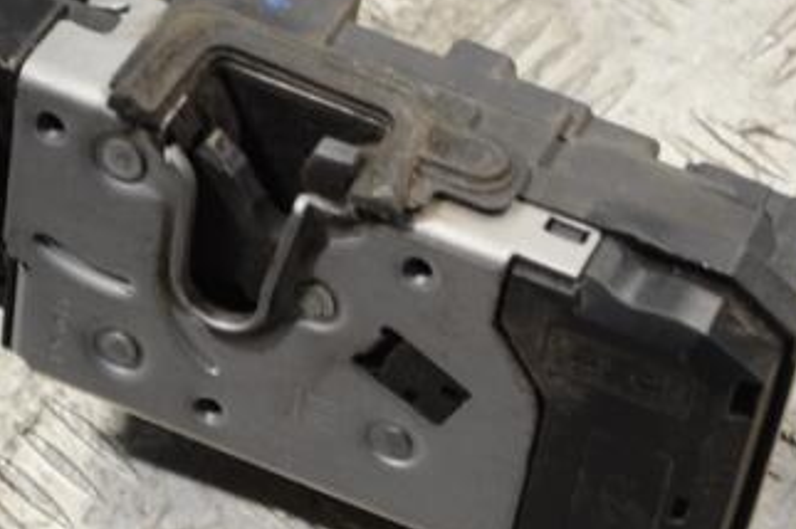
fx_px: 3400
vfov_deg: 8.9
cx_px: 462
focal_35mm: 154
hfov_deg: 13.3
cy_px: 257
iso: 320
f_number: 5.6
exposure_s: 1/30
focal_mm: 55
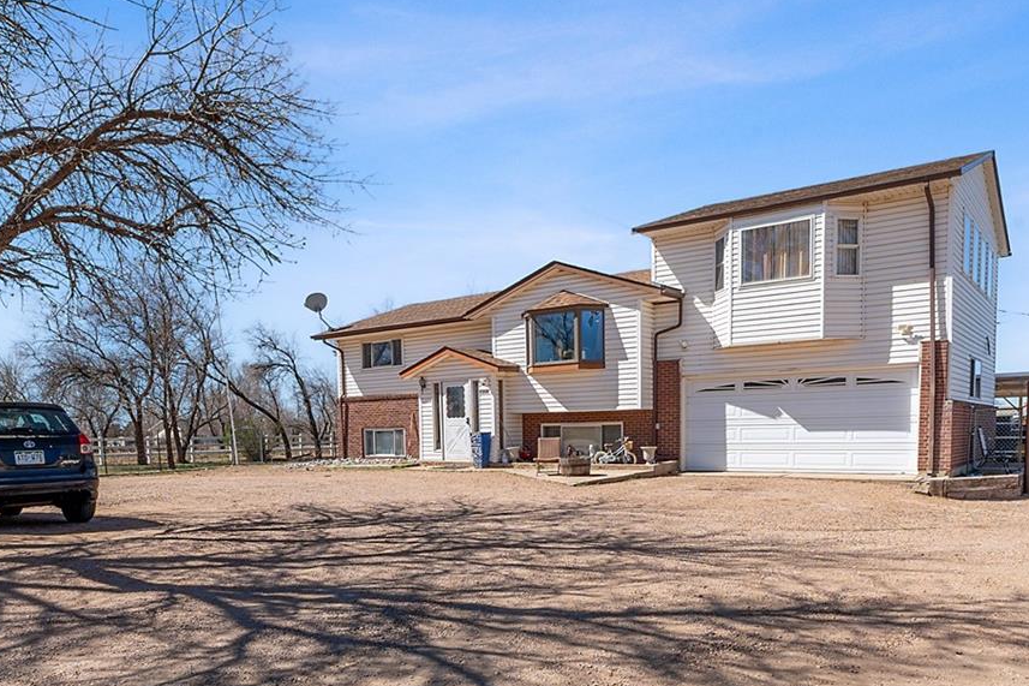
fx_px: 800
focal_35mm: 28
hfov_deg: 65.5
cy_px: 499
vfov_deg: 45.1
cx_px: 522
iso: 100
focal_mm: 10
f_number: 8
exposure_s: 1/400
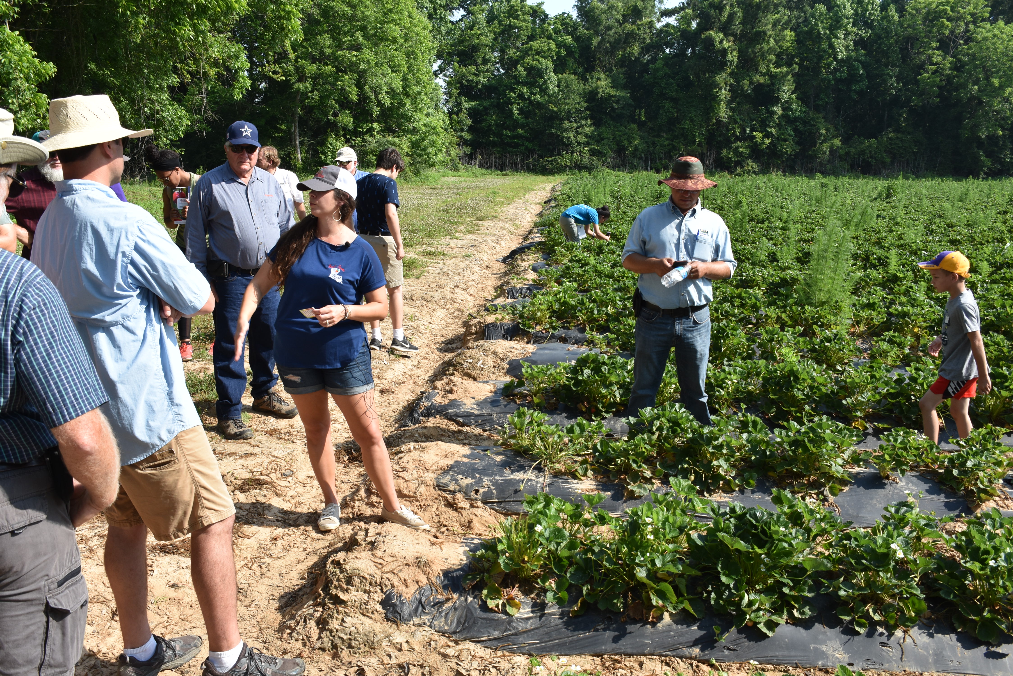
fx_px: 844
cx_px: 506
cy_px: 338
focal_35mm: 30
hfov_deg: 61.9
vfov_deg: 43.6
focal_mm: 20
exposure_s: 1/320
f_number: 9
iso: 200
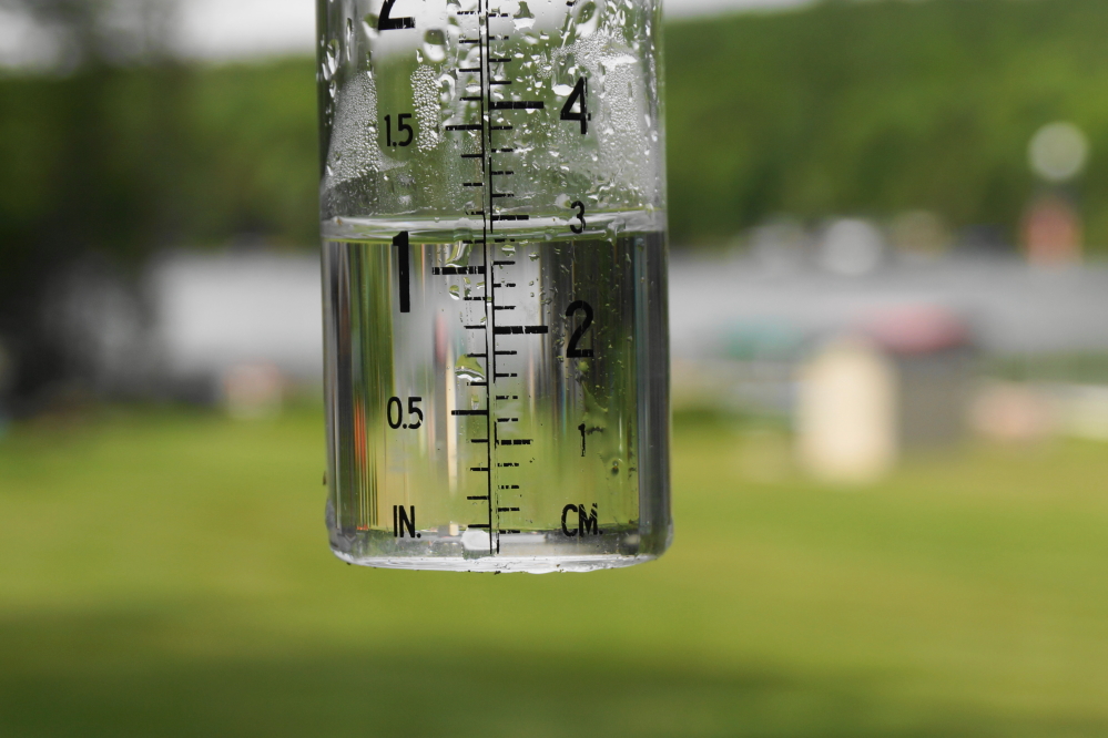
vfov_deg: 20.2
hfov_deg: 29.9
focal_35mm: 68
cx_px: 554
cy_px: 369
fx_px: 2077
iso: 100
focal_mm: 45
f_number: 5.6
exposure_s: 1/125
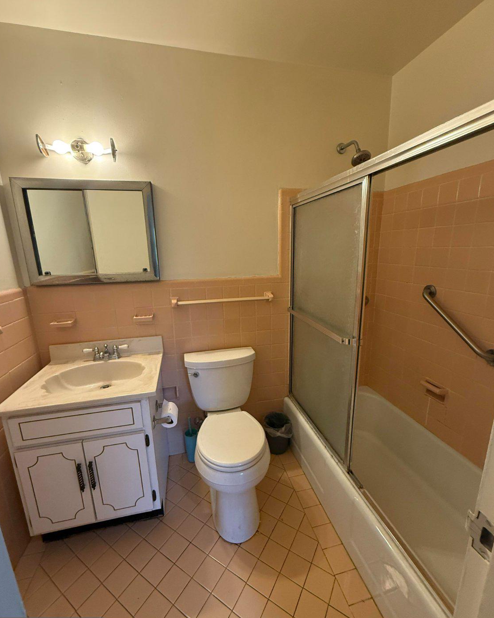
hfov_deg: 84.0
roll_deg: +1.0
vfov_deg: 96.8
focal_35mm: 15
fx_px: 274
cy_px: 315
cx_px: 248
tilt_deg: -12.7
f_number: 2.2
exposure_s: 1/120
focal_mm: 2.22
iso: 320
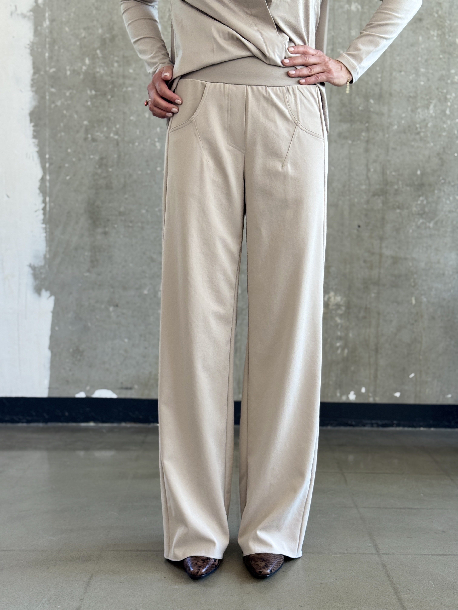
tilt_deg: -5.3
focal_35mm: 48
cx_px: 229
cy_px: 305
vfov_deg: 39.7
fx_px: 847
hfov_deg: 30.3
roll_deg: -0.4
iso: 100
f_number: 1.78
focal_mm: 6.76
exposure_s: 1/100
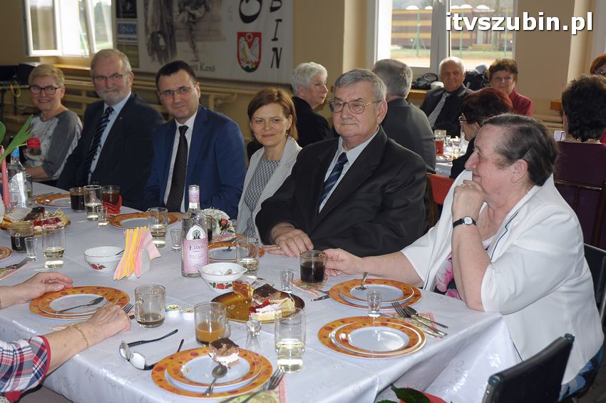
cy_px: 202
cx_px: 303
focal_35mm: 46
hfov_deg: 42.4
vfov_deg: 28.9
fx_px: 782
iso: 200
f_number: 4
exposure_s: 1/60
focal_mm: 31
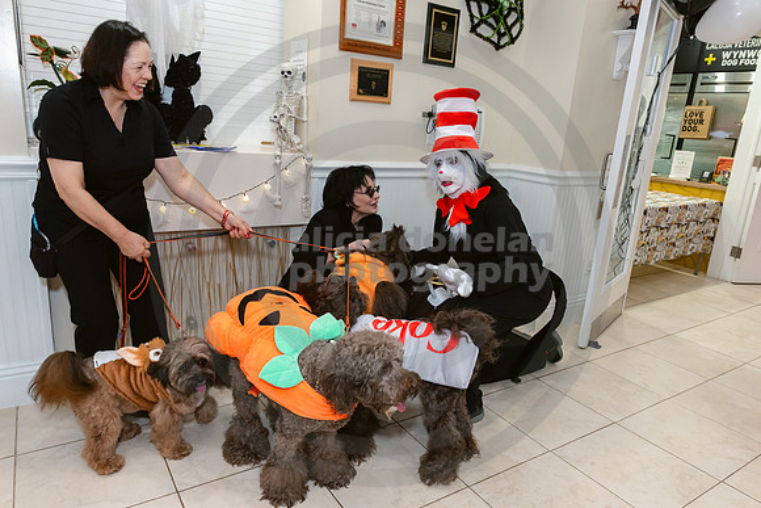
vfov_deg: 53.2
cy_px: 254
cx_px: 380
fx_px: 507
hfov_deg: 73.7
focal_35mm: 24
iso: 2500
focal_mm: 24
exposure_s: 1/80
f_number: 9
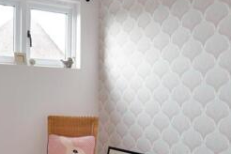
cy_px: 105
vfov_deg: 33.1
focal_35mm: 40
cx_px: 26
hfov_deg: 44.4
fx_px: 257
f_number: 11
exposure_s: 1/3
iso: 400
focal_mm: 10
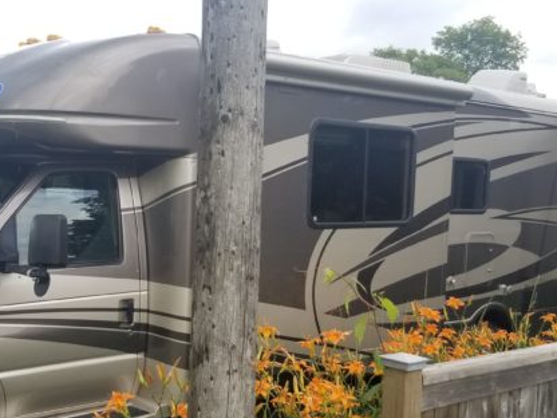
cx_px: 237
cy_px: 249
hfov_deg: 39.6
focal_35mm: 48
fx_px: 772
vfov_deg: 30.2
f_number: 1.7
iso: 50
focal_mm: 4.25
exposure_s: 1/944
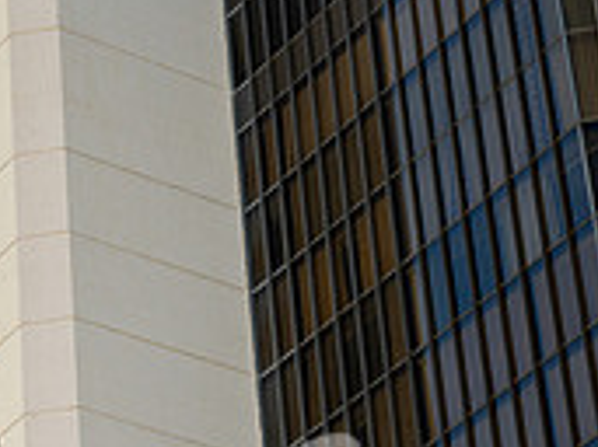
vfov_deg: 8.7
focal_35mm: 170
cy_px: 236
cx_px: 157
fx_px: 2935
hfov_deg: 11.6
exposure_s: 1/80
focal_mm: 52
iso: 50
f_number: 10
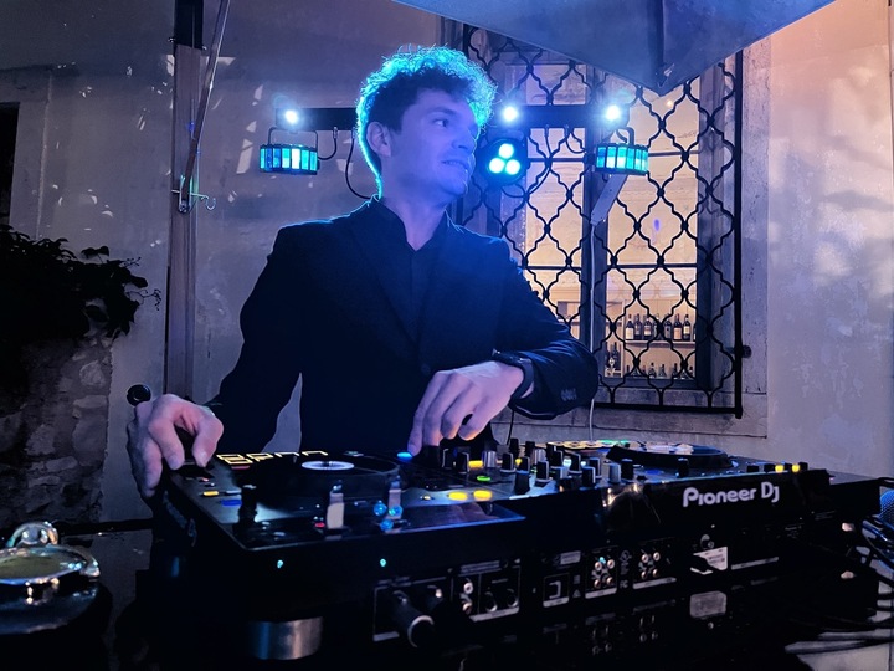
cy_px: 336
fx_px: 671
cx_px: 447
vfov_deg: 53.1
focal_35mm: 26
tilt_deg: +2.0
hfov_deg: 67.3
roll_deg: -0.5
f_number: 1.6
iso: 640
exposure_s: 1/33
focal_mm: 5.1
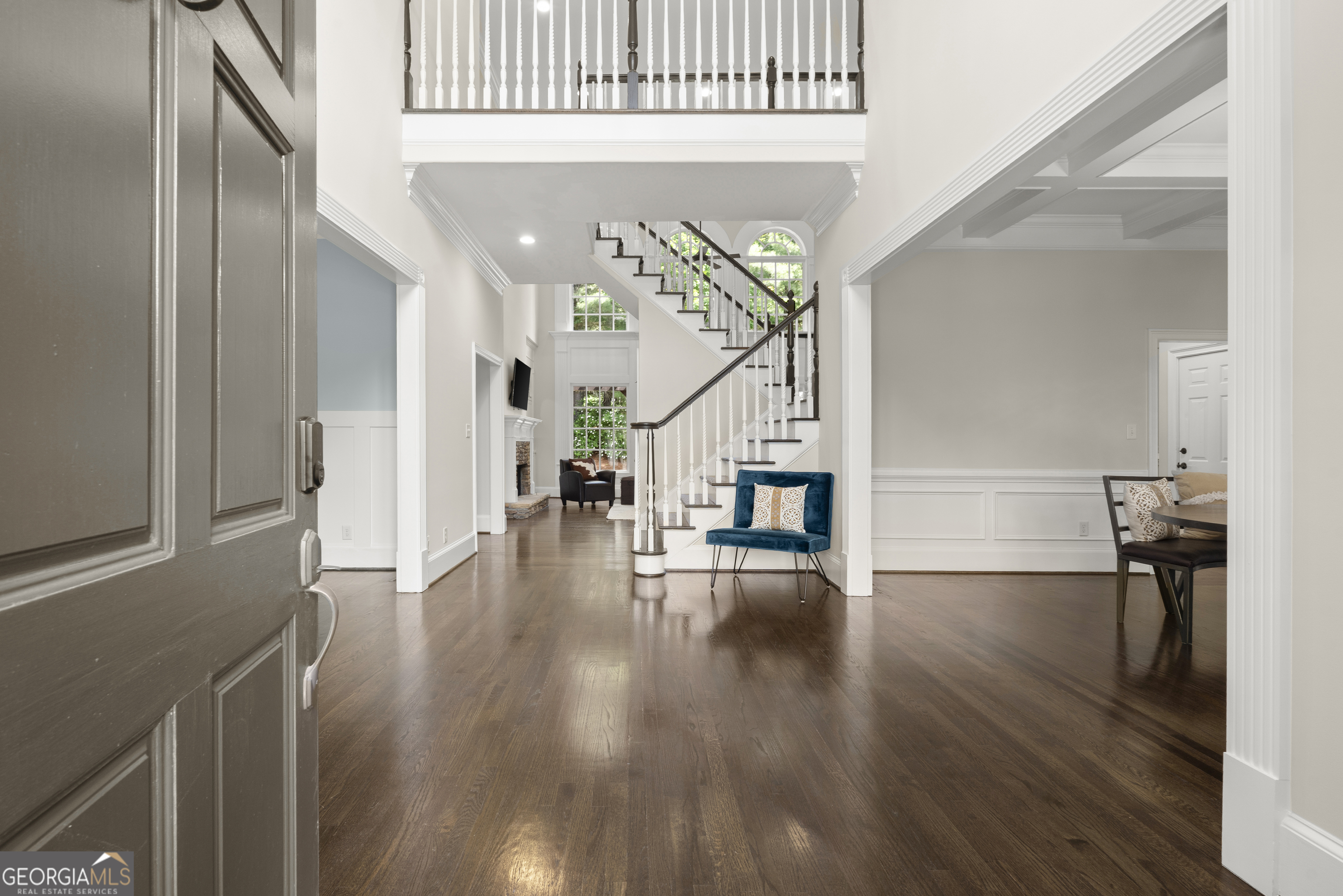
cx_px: 672
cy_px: 448
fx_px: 597
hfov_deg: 96.7
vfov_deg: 73.7
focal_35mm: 16
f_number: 11
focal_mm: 16
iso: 320
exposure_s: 1/2.5
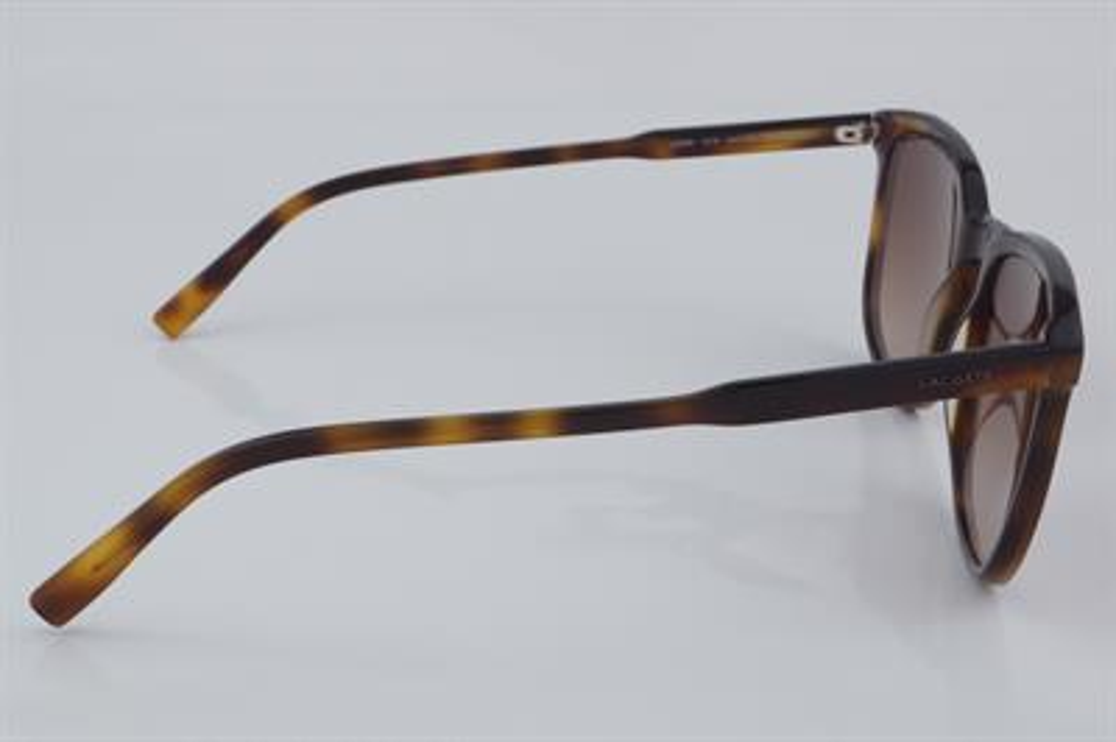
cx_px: 558
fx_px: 2323
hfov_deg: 27.0
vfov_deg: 18.2
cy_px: 371
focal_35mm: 75
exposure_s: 1/4
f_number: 32
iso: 100
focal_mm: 50
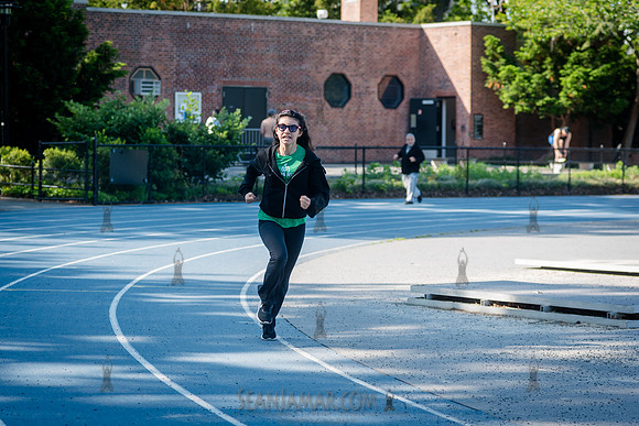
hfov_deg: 19.0
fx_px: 1905
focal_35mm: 107
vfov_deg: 12.8
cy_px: 218
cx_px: 279
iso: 200
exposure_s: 1/400
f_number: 4
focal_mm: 86
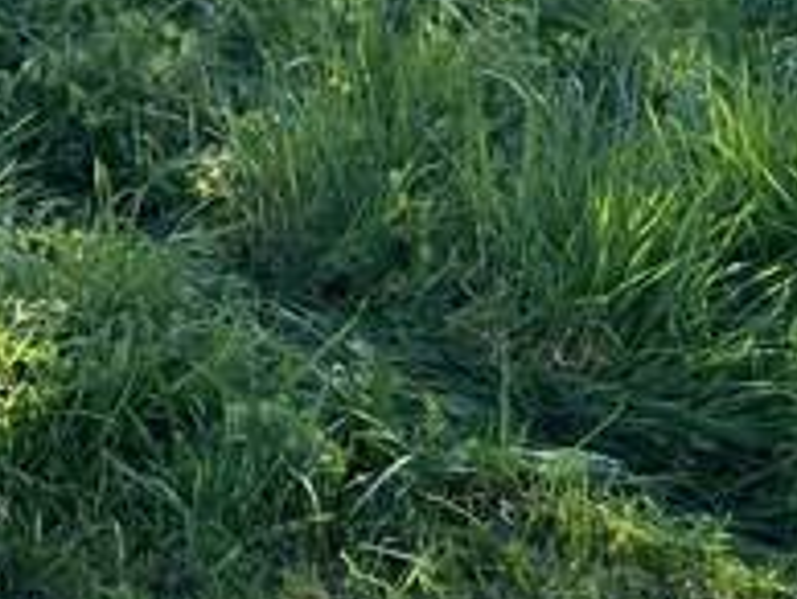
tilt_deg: -5.6
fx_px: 2467
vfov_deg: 12.6
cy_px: -476
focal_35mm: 107
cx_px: -181
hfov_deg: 17.4
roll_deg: +1.0
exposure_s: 1/1212
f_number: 1.6
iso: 50
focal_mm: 5.1
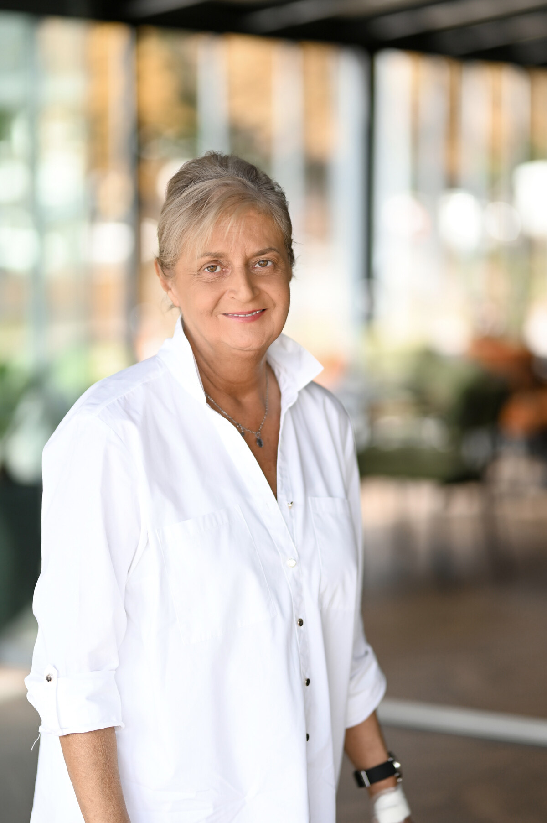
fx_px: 1940
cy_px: 412
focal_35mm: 85
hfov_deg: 16.0
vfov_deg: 23.9
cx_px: 274
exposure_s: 1/500
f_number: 1.4
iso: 320
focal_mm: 85
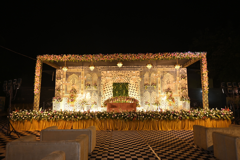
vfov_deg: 53.1
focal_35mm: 24
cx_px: 120
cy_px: 80
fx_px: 160
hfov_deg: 73.8
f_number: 4
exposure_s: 1/200
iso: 400
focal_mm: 24
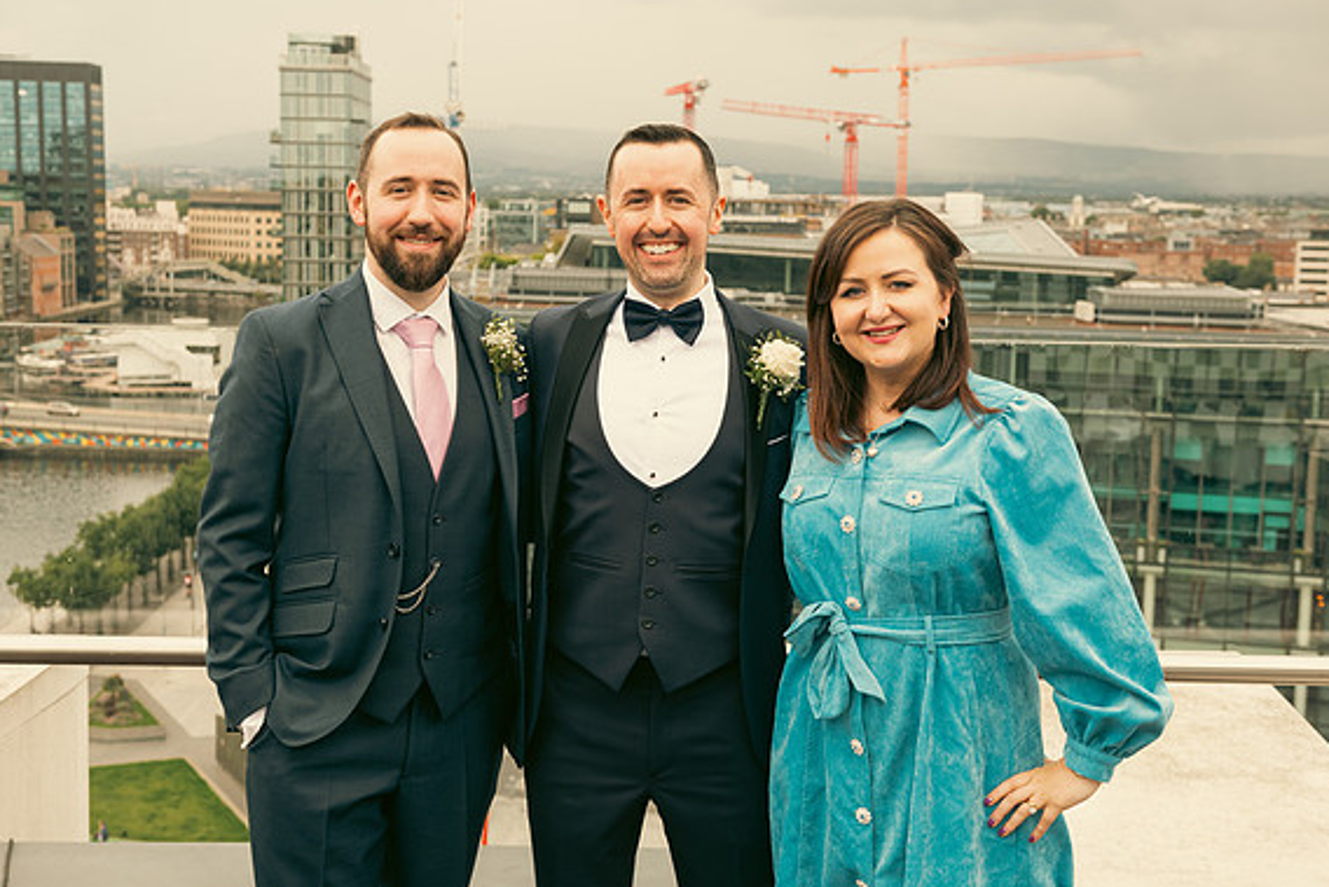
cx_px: 657
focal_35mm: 49
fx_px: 1809
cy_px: 439
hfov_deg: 40.3
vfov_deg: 27.5
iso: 320
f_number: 6.3
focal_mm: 48
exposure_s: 1/250
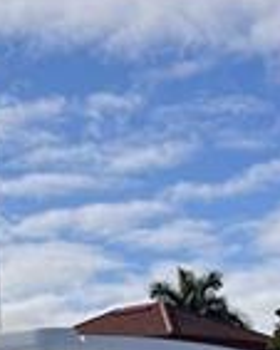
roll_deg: +0.6
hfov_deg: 11.0
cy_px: 680
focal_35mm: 138
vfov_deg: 12.4
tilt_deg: -7.4
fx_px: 1428
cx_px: -35
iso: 50
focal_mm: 5.7
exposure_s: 1/8696
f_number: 1.5
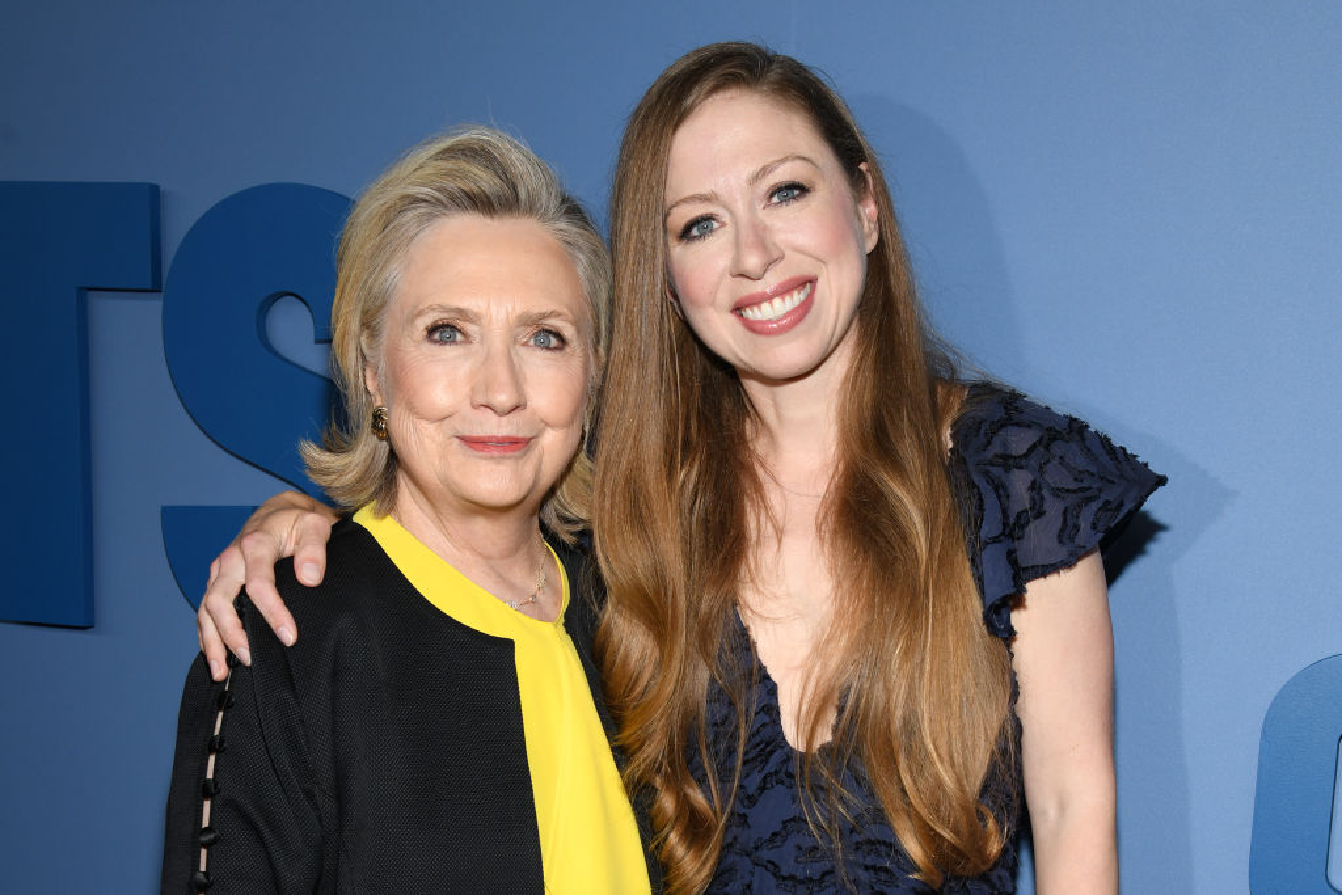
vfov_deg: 37.9
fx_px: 1305
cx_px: 671
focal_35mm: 35
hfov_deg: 54.4
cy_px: 448
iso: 500
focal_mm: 35
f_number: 6.3
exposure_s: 1/250
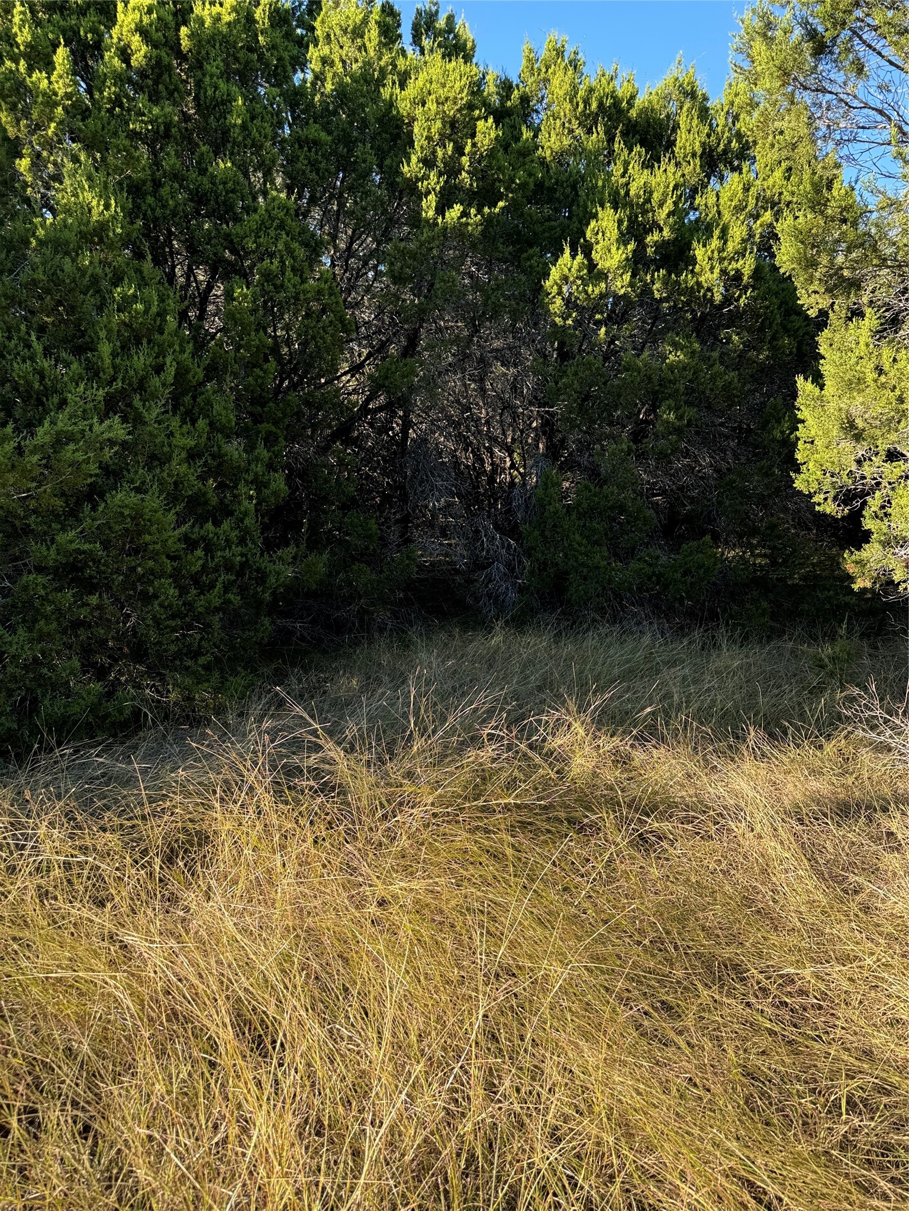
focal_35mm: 24
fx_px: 840
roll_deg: -0.3
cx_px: 454
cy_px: 606
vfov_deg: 71.6
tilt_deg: -8.6
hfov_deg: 56.8
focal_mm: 6.76
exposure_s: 1/765
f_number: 1.78
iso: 80
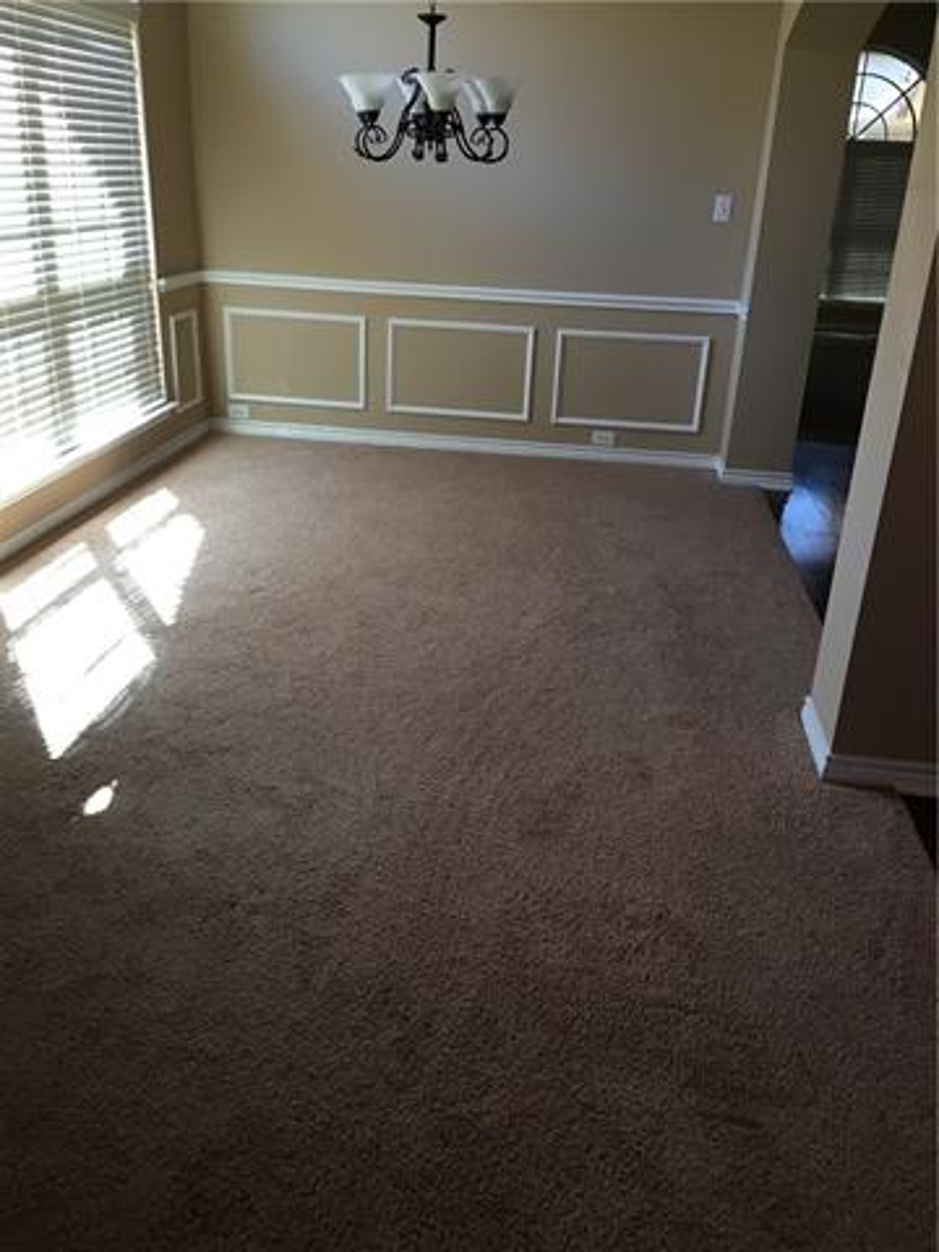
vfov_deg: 61.7
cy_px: 626
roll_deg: -0.9
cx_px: 470
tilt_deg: -19.3
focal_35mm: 29
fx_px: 1049
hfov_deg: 48.2
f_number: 2.2
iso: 50
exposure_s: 1/30
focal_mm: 4.15
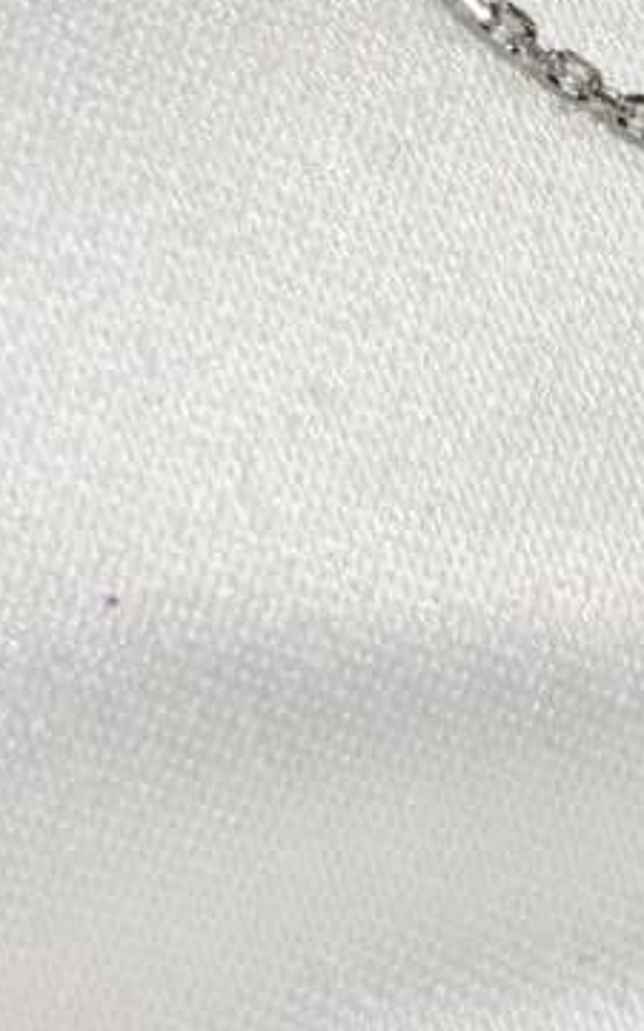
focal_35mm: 157
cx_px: 876
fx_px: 4409
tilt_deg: -51.3
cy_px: -158
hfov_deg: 8.2
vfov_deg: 13.0
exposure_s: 1/374
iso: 32
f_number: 1.6
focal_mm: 5.96
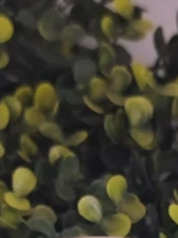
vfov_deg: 11.7
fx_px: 1093
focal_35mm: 159
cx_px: 116
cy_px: 406
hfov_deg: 9.3
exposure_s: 1/50
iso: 500
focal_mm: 6.18
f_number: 1.65
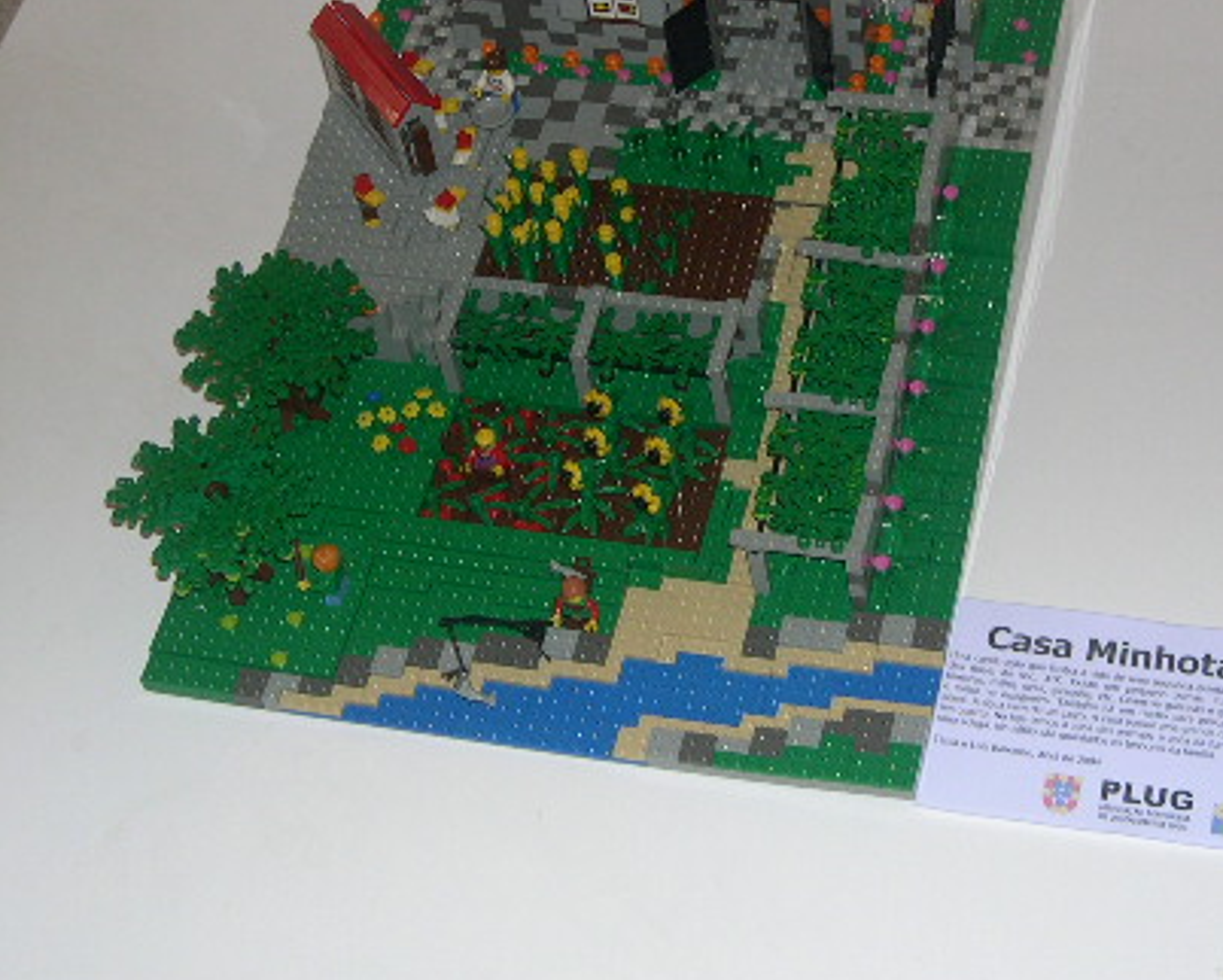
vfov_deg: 20.9
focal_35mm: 73
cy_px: 313
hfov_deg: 26.0
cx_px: 678
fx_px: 2644
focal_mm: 10.1
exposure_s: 1/60
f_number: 3.1
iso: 100
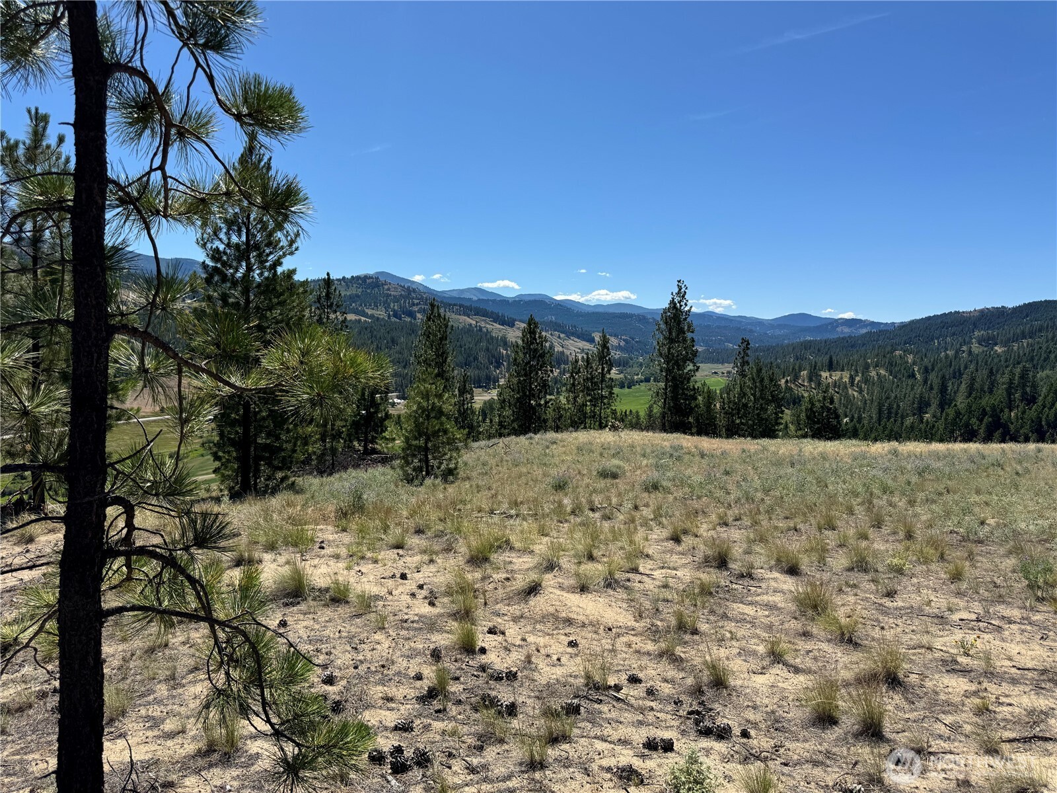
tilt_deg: -5.5
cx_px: 528
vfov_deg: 56.8
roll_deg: -1.4
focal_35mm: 24
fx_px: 733
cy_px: 396
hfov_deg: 71.6
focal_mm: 6.76
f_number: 1.78
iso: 80
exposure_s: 1/5348
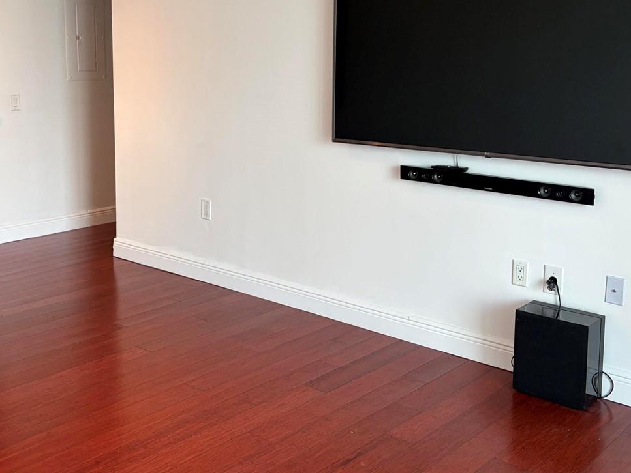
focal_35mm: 43
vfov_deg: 33.3
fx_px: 784
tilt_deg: -7.0
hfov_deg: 43.2
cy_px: 156
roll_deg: +1.2
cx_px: 208
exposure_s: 1/120
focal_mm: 5.96
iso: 80
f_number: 1.6
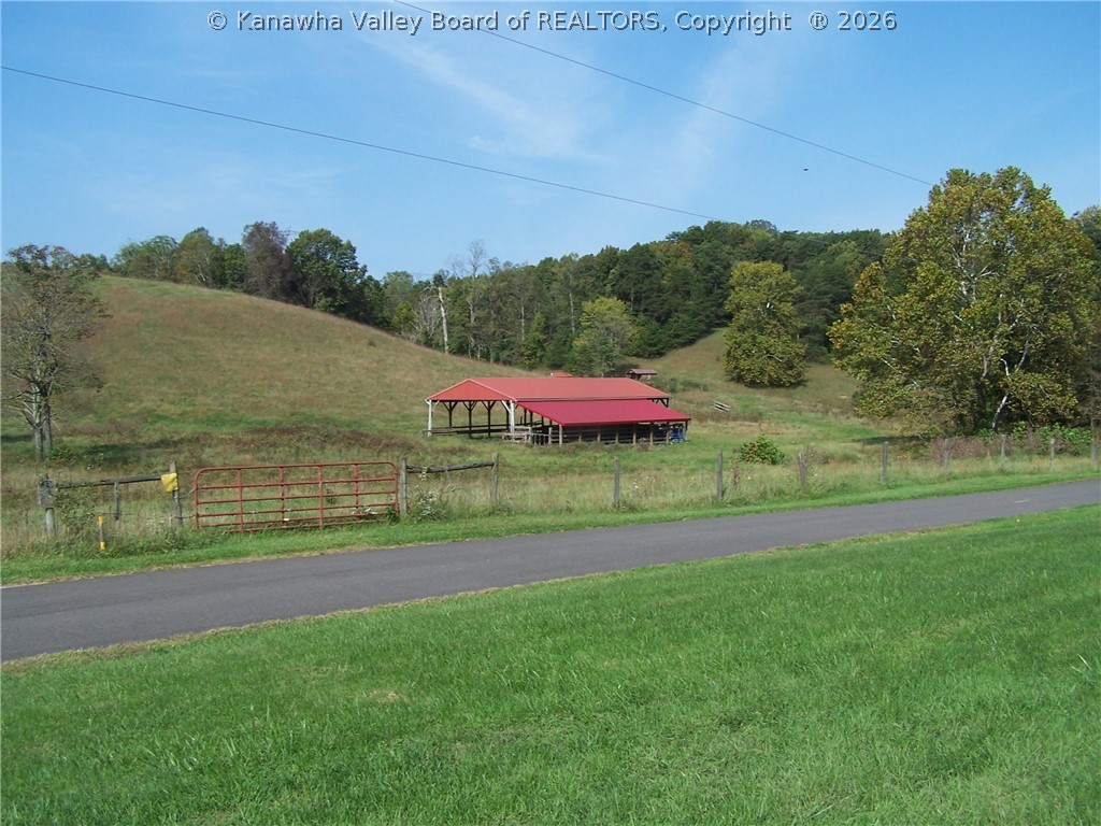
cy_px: 413
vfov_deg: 37.7
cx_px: 550
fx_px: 1209
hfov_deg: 49.0
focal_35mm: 38
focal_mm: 6.3
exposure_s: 1/750
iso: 80
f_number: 4
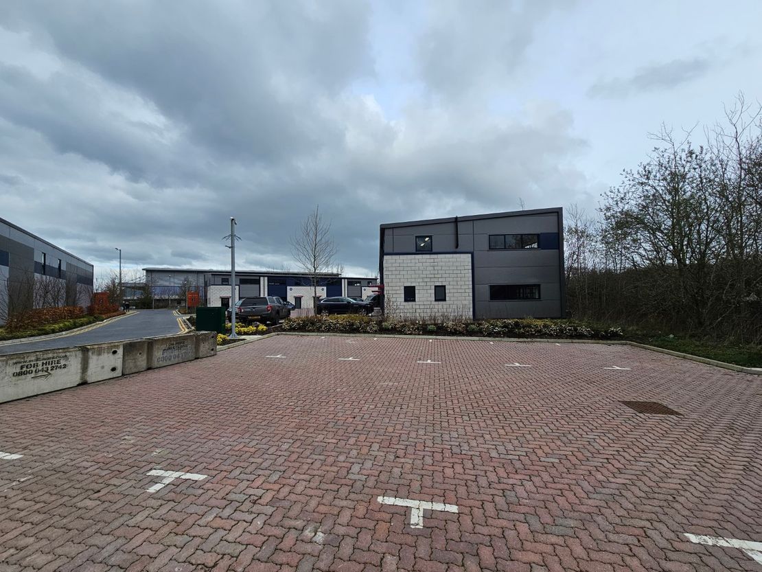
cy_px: 286
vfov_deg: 89.9
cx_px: 381
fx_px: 286
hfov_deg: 106.2
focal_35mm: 13
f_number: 2.2
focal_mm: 2.2
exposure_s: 1/1799
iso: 50
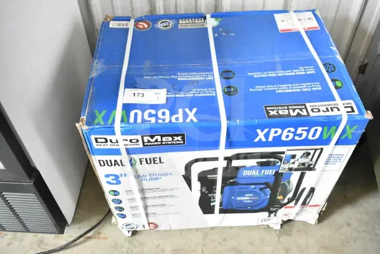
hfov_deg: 55.1
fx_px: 364
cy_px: 127
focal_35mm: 34
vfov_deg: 38.4
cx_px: 190
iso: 6400
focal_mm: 23
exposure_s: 1/100
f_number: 5
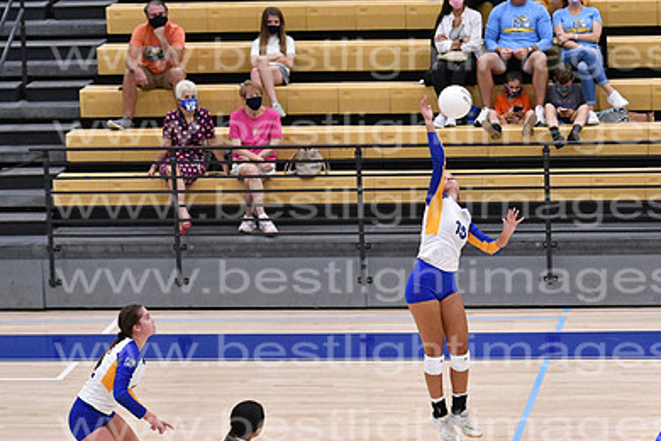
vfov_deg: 7.9
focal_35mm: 174
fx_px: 3195
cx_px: 442
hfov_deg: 11.8
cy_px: 318
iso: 6400
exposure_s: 1/1000
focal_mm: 78
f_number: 3.2
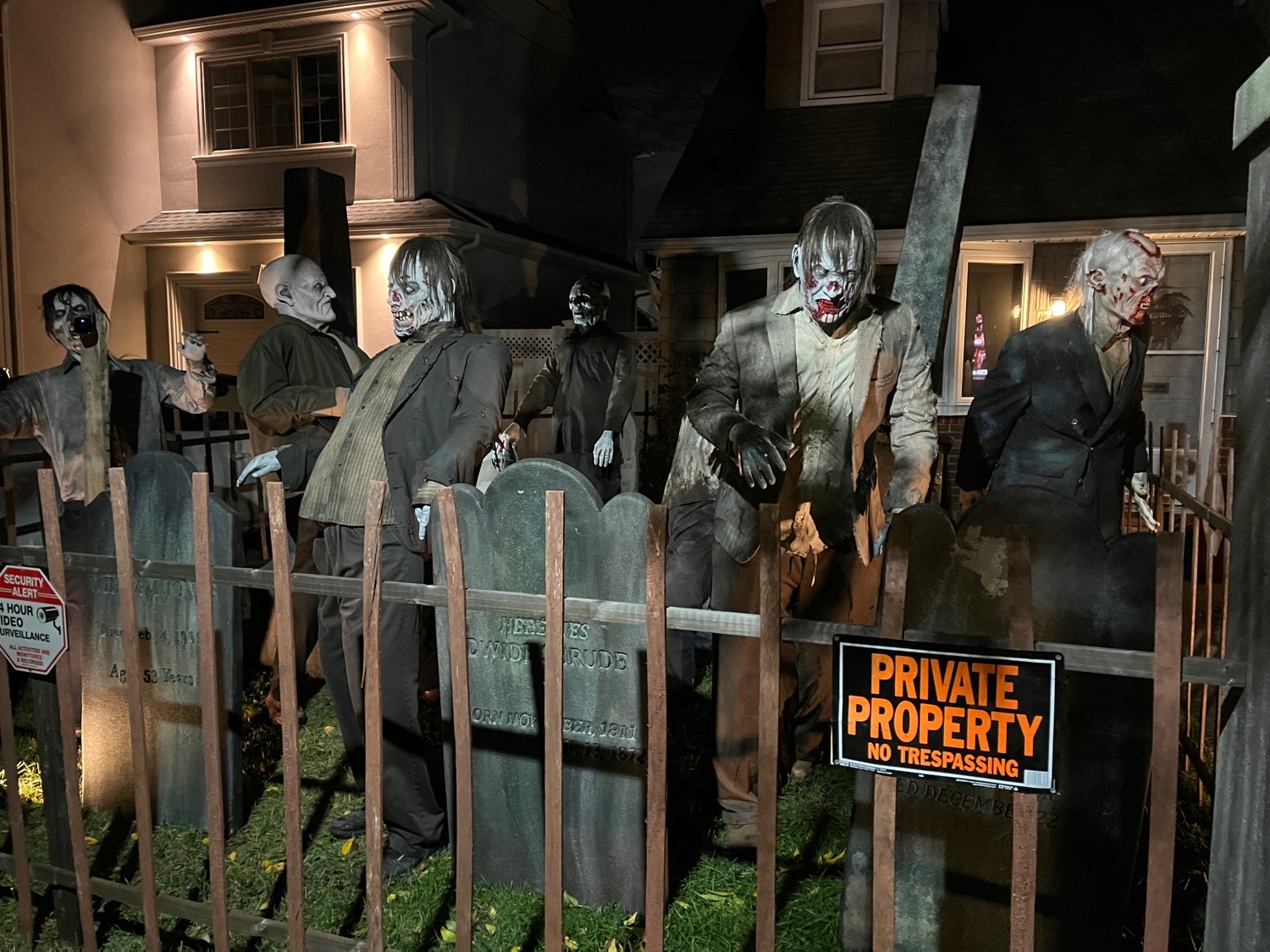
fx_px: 954
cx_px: 635
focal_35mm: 26
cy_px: 476
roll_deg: -1.3
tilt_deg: -6.5
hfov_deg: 67.3
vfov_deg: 53.1
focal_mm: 5.1
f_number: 1.6
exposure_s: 1/27
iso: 800
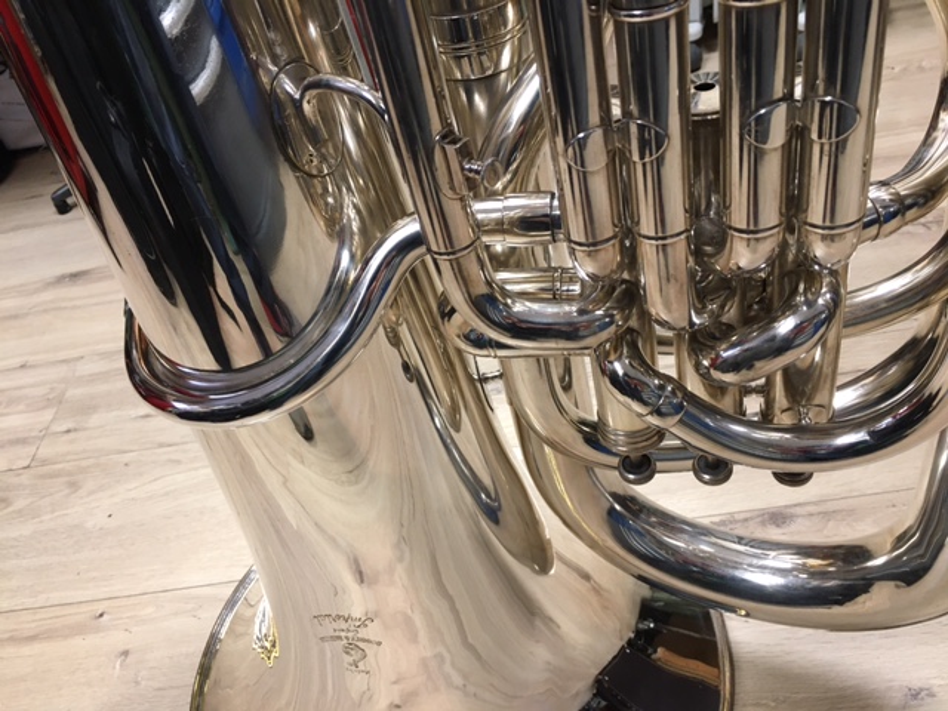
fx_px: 794
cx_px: 474
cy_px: 356
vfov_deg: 48.2
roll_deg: +15.6
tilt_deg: -40.5
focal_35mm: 29
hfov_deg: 61.7
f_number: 2.2
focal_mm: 4.15
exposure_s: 1/33
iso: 125
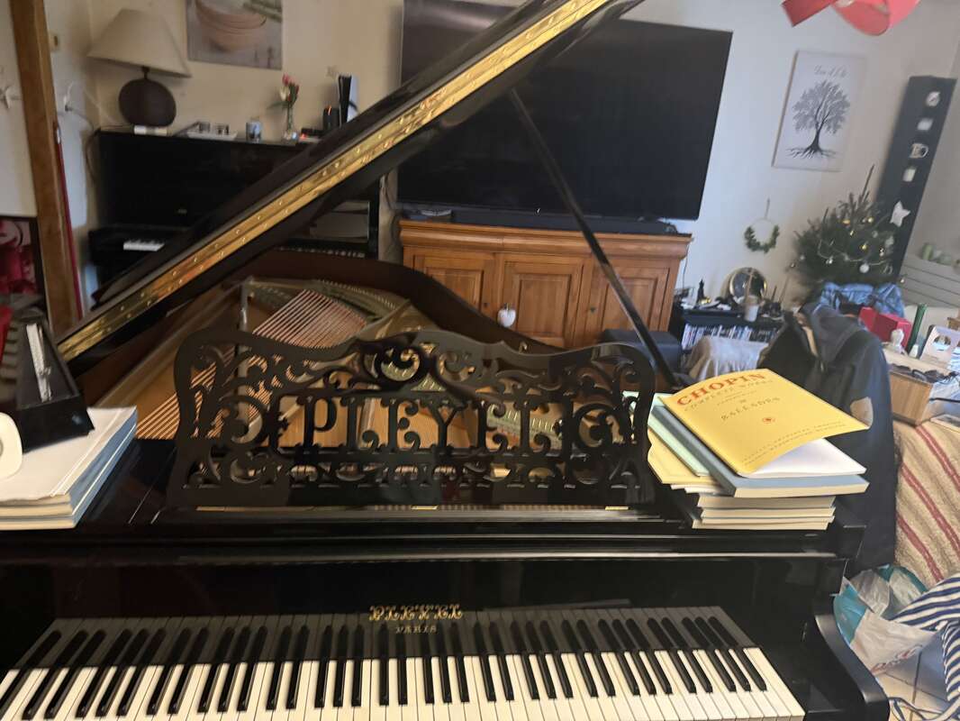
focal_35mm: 24
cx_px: 480
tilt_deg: -19.6
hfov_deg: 71.6
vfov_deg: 56.8
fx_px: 666
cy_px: 360
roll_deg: -4.1
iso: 1000
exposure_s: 1/33
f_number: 1.78
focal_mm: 6.76
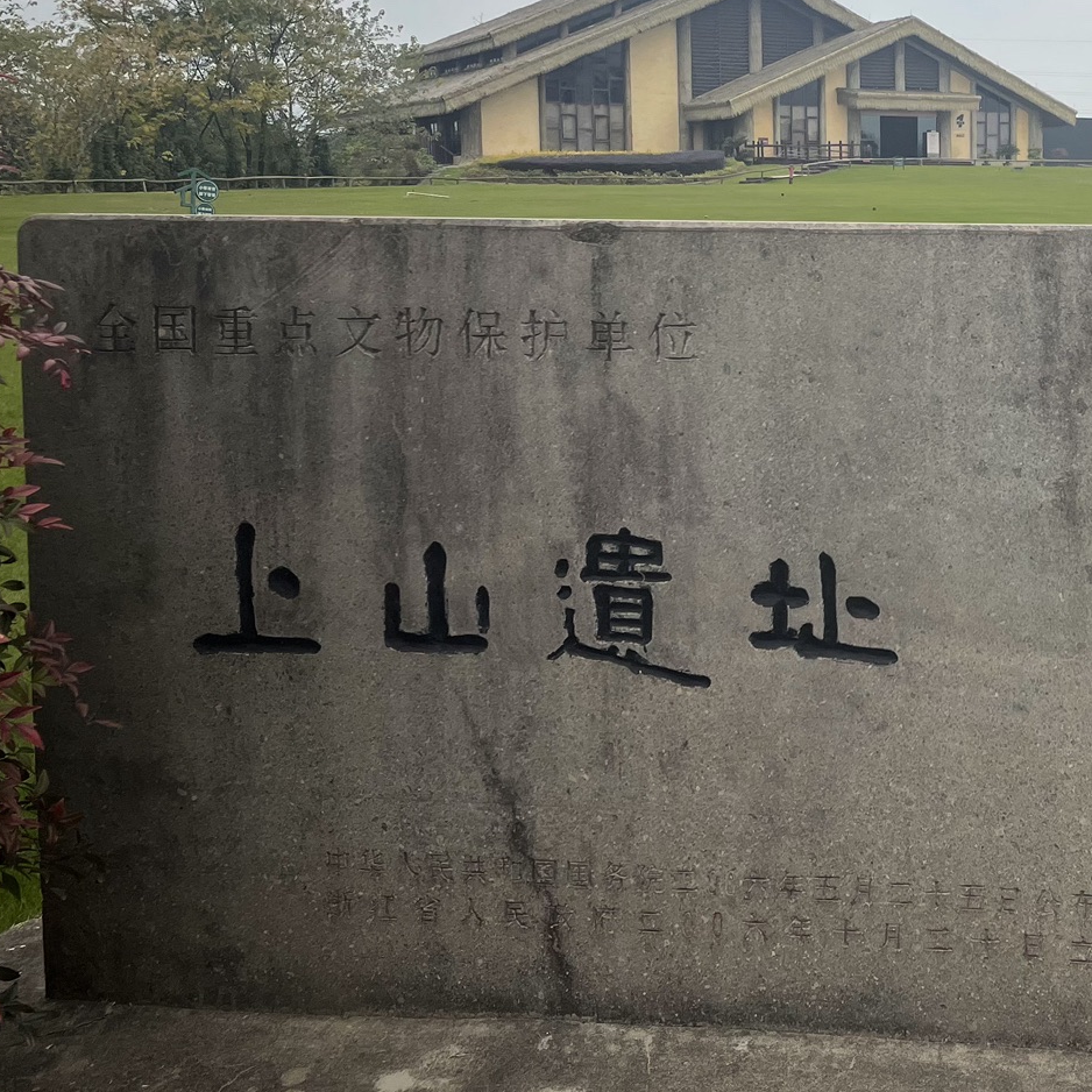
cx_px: 1001
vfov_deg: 34.3
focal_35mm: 49
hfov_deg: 32.8
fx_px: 1749
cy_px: 352
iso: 32
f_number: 1.6
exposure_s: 1/2053
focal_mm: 4.2
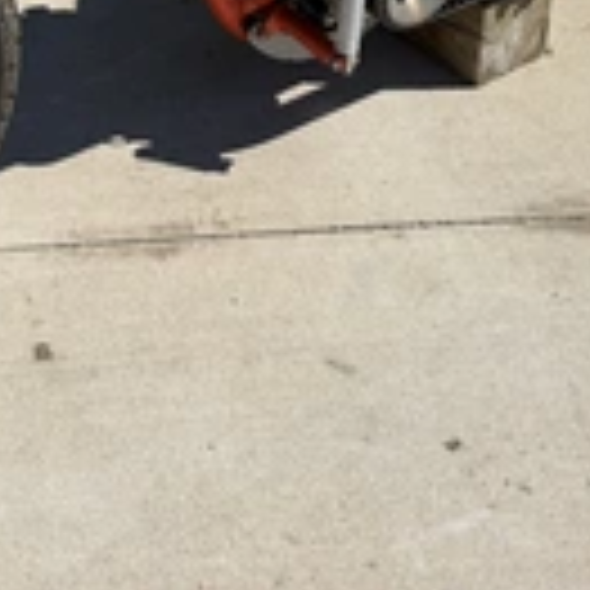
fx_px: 1253
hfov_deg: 26.0
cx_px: 113
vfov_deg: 24.5
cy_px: -77
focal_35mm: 65
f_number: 1.78
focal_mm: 6.76
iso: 80
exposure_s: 1/5319
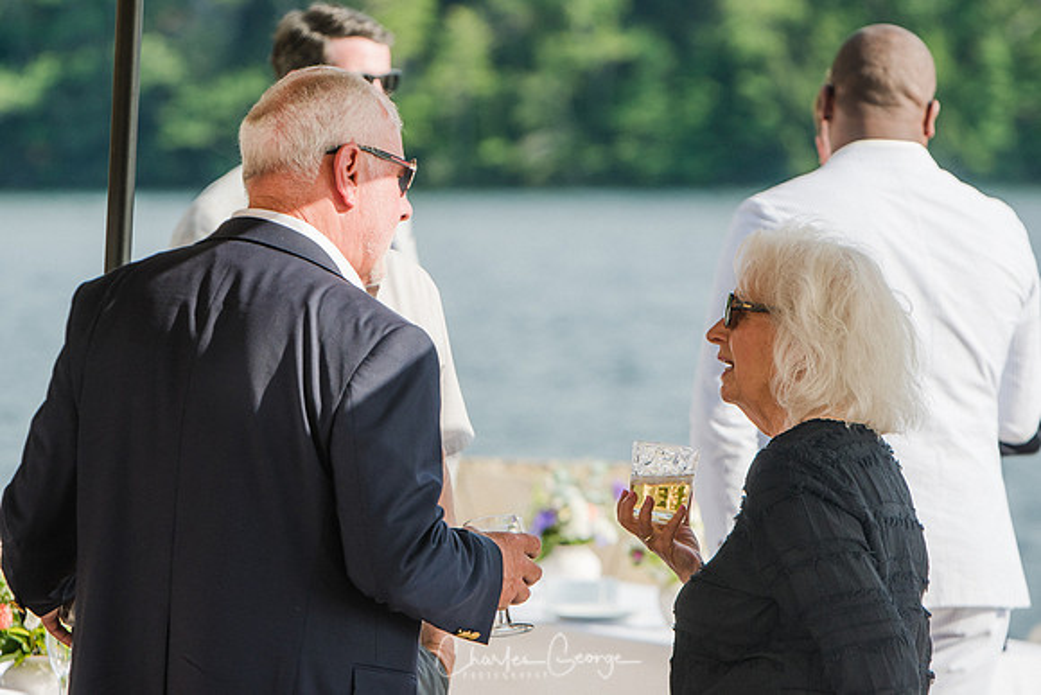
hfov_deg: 8.9
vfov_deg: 5.9
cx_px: 520
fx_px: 6724
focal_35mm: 232
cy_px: 348
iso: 200
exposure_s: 1/1600
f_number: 4
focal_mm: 155
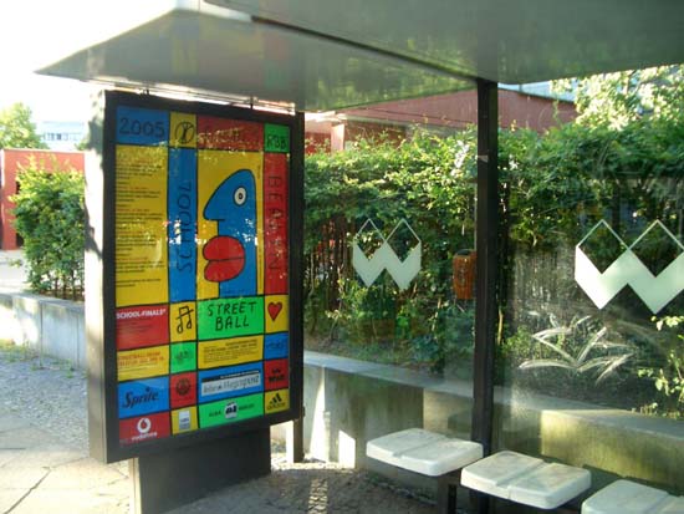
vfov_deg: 40.7
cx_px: 342
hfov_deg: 52.6
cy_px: 257
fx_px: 692
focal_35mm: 35
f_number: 2.6
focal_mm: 5.8
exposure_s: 1/100
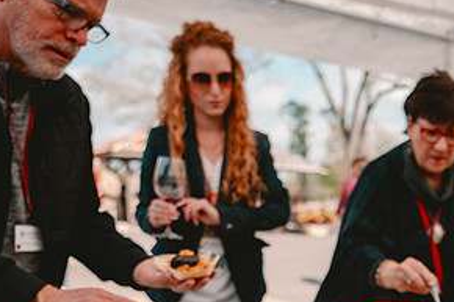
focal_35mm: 48
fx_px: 605
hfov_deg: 39.7
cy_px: 293
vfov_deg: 26.7
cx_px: 357
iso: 320
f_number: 2.8
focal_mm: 24
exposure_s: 1/4000
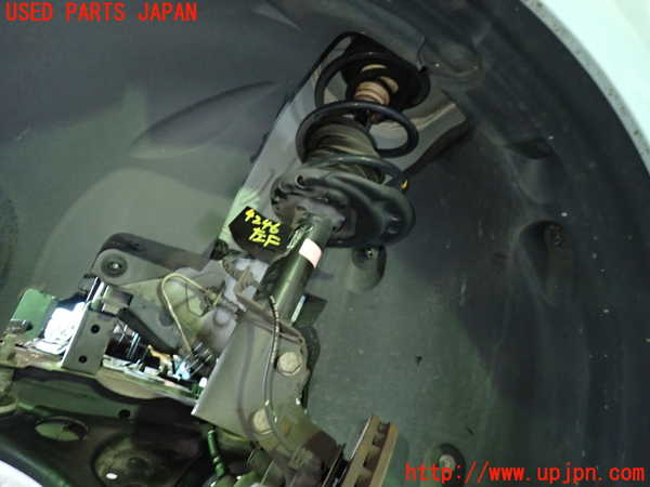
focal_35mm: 25
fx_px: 469
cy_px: 244
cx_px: 325
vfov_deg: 54.9
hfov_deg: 69.4
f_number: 2
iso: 800
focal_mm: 4.5
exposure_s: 1/30
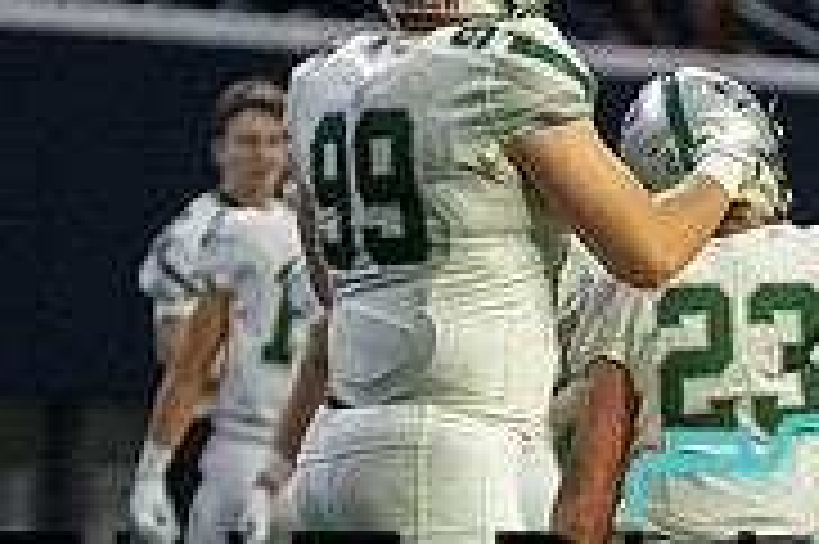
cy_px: 627
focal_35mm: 638
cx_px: 729
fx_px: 14501
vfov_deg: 2.1
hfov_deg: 3.2
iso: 6400
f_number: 2.8
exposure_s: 1/1250
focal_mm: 200
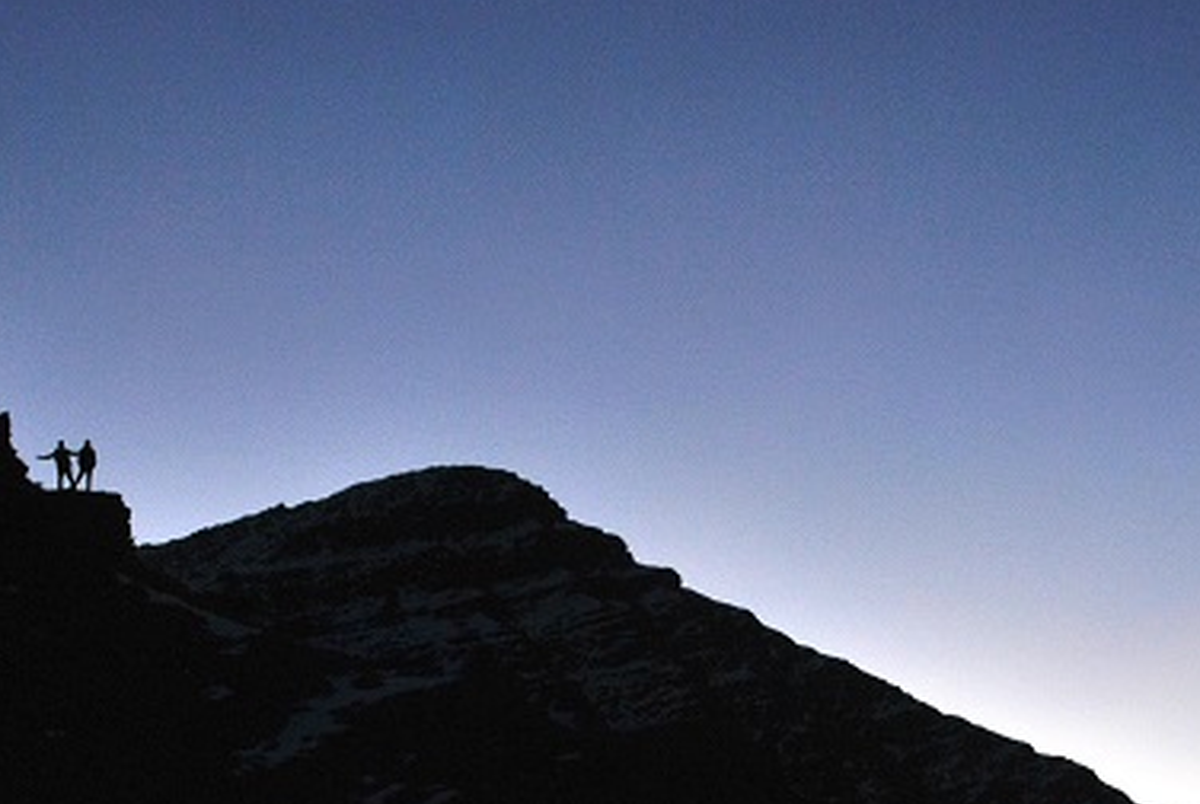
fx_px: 2838
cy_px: 711
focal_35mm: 85
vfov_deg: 15.9
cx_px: 562
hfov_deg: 23.9
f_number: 4
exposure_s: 1/60
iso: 200
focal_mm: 22
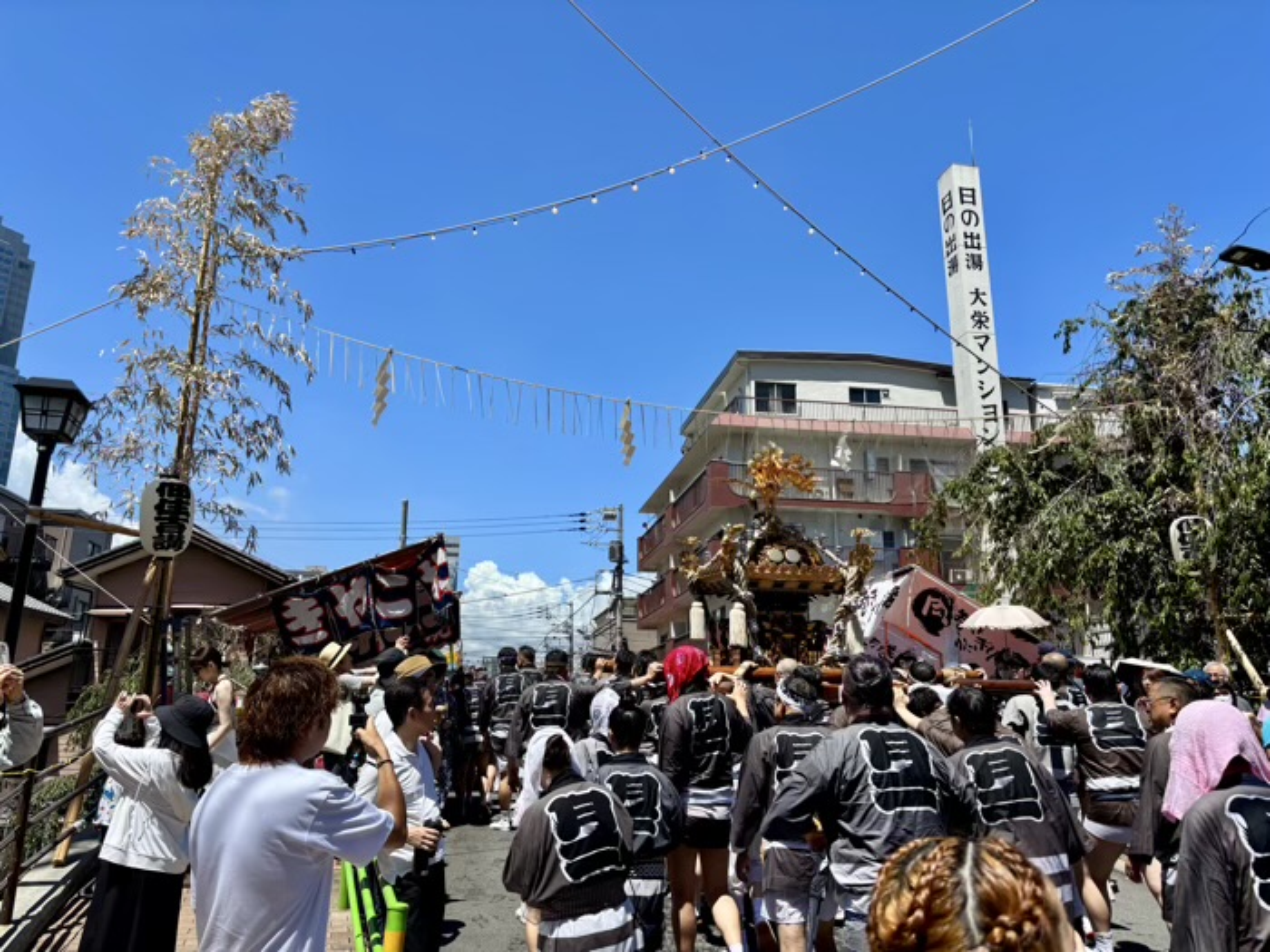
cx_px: 635
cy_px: 476
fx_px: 954
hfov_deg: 67.3
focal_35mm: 26
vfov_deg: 53.1
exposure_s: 1/3205
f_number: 1.6
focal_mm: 5.96
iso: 50
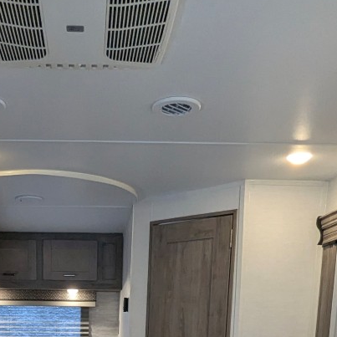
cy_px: 430
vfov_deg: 28.8
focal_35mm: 49
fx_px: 540
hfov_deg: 33.8
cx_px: 77
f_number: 2.2
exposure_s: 1/113
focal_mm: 2.35
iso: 201
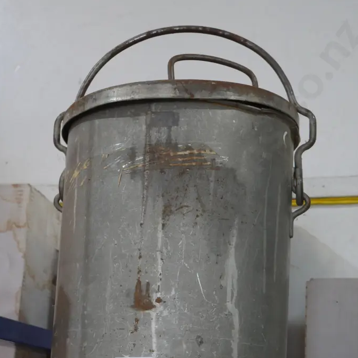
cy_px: 243
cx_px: 193
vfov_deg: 25.6
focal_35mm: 67
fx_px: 784
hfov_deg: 25.7
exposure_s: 1/60
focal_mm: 25
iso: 1000
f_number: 5.3
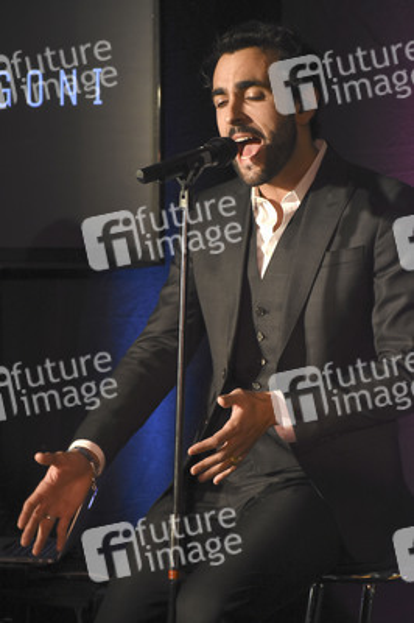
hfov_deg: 11.4
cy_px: 312
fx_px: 2073
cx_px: 207
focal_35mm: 120
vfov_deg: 17.1
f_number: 5.3
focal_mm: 80
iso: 1600
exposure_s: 1/80
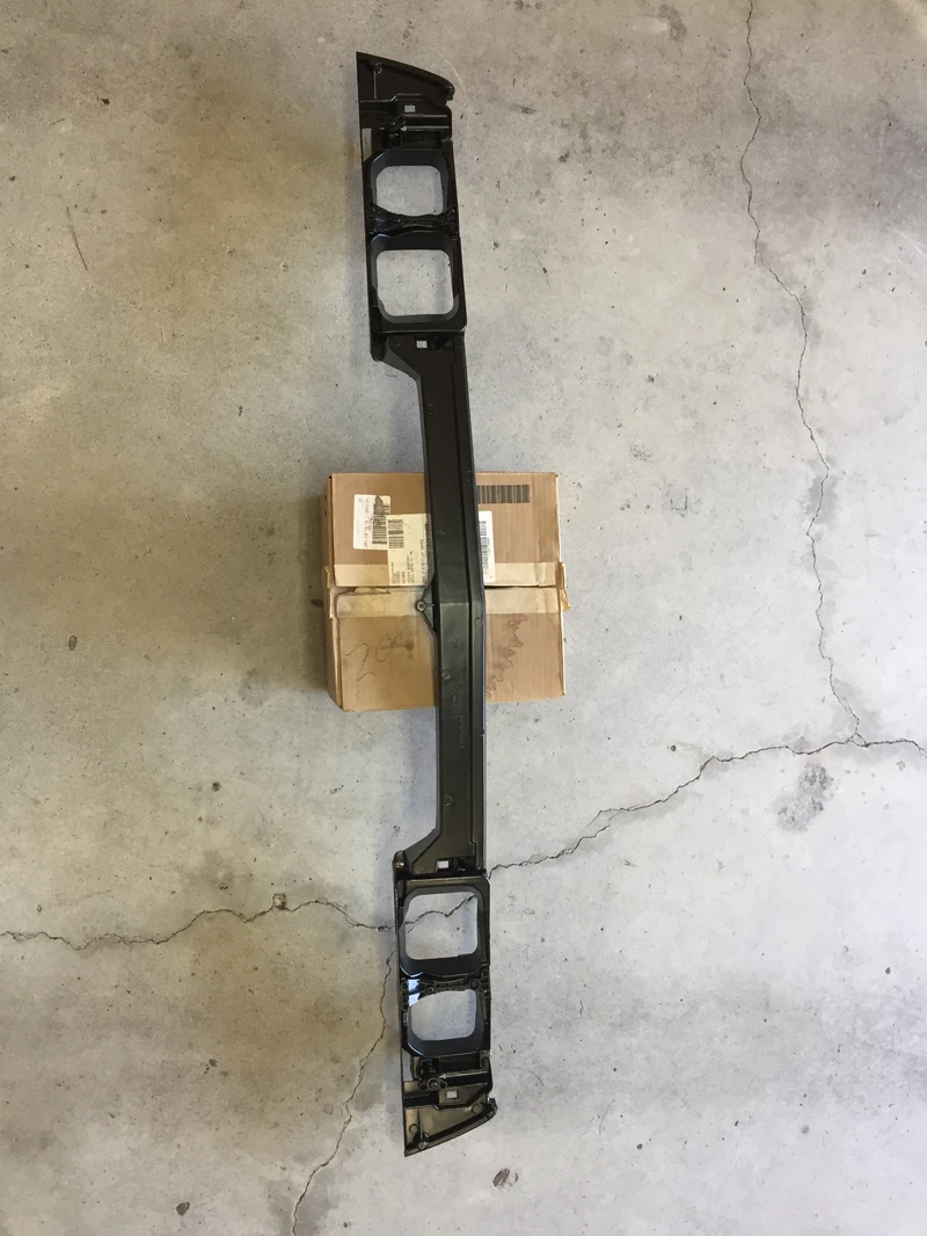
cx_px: 464
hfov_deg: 48.2
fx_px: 1035
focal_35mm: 29
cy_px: 618
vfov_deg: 61.6
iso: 40
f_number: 2.2
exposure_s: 1/30
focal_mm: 4.15
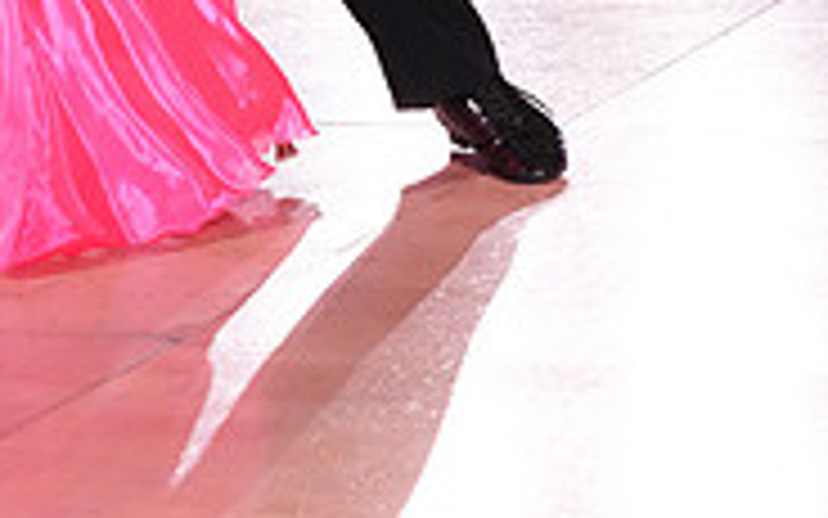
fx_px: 3701
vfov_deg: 7.7
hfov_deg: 12.6
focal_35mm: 164
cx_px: 29
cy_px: -455
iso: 6400
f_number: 9
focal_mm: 51
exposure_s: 1/200
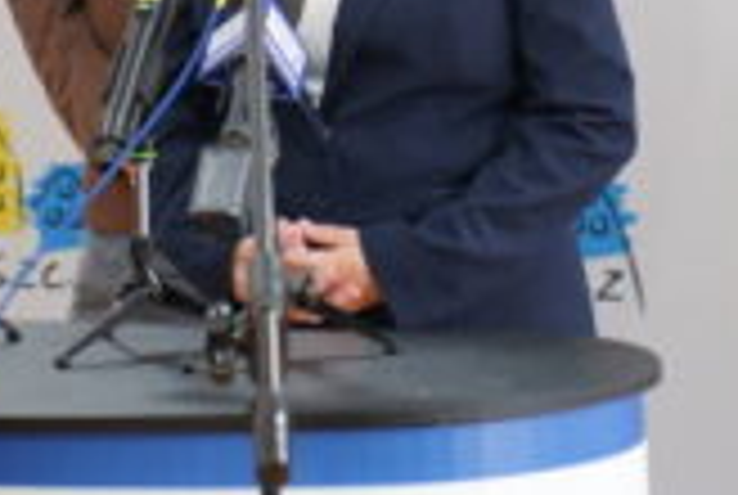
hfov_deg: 9.4
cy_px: -166
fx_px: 4498
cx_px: 504
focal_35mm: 219
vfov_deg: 6.2
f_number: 2.8
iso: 1000
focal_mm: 75
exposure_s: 1/100
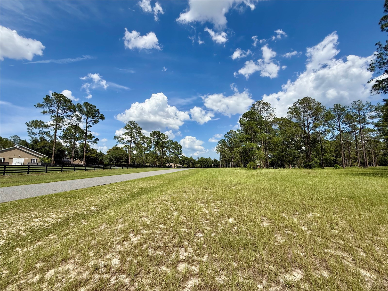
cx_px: 194
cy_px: 146
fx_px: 157
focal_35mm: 14
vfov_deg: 85.7
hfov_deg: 102.1
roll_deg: -0.2
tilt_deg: +8.4
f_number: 2.2
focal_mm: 2.22
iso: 50
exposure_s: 1/3460
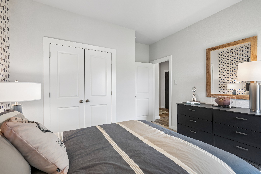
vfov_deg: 73.7
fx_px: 116
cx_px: 130
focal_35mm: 16
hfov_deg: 96.7
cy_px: 87
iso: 400
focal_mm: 16
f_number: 8
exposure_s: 1/20
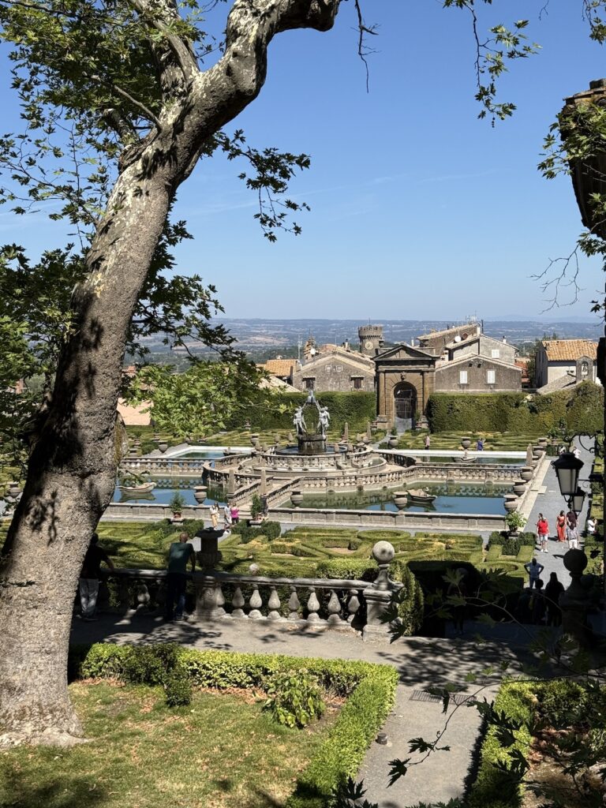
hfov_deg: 30.3
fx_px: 1120
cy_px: 404
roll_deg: -0.1
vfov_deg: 39.7
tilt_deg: -4.4
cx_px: 303
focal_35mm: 48
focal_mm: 6.76
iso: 64
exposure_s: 1/4878
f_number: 1.78
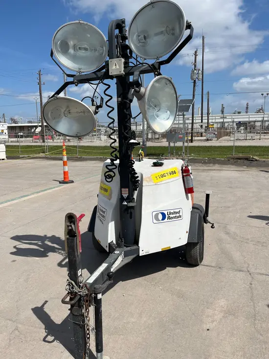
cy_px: 180
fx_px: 269
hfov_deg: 53.1
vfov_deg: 67.3
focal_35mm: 26
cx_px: 134
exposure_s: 1/7353
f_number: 1.6
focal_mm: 5.1
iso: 50
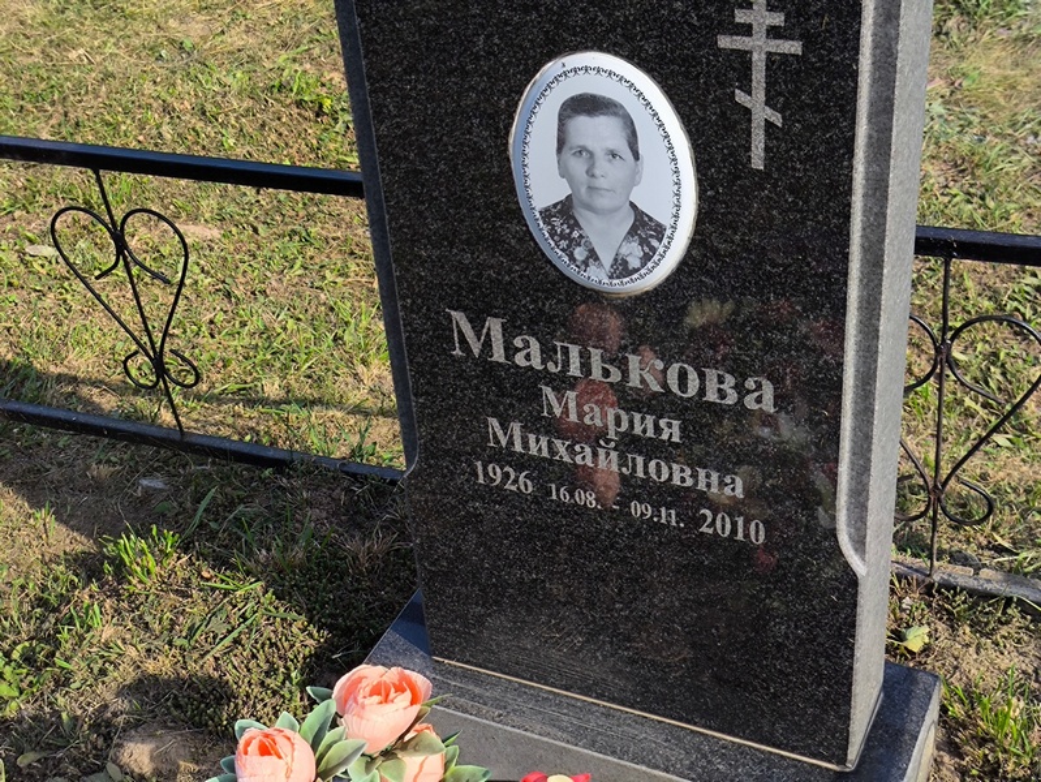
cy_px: 391
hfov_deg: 38.2
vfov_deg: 29.1
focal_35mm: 50
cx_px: 520
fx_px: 1504
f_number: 1.7
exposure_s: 1/1297
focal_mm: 4.71
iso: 50
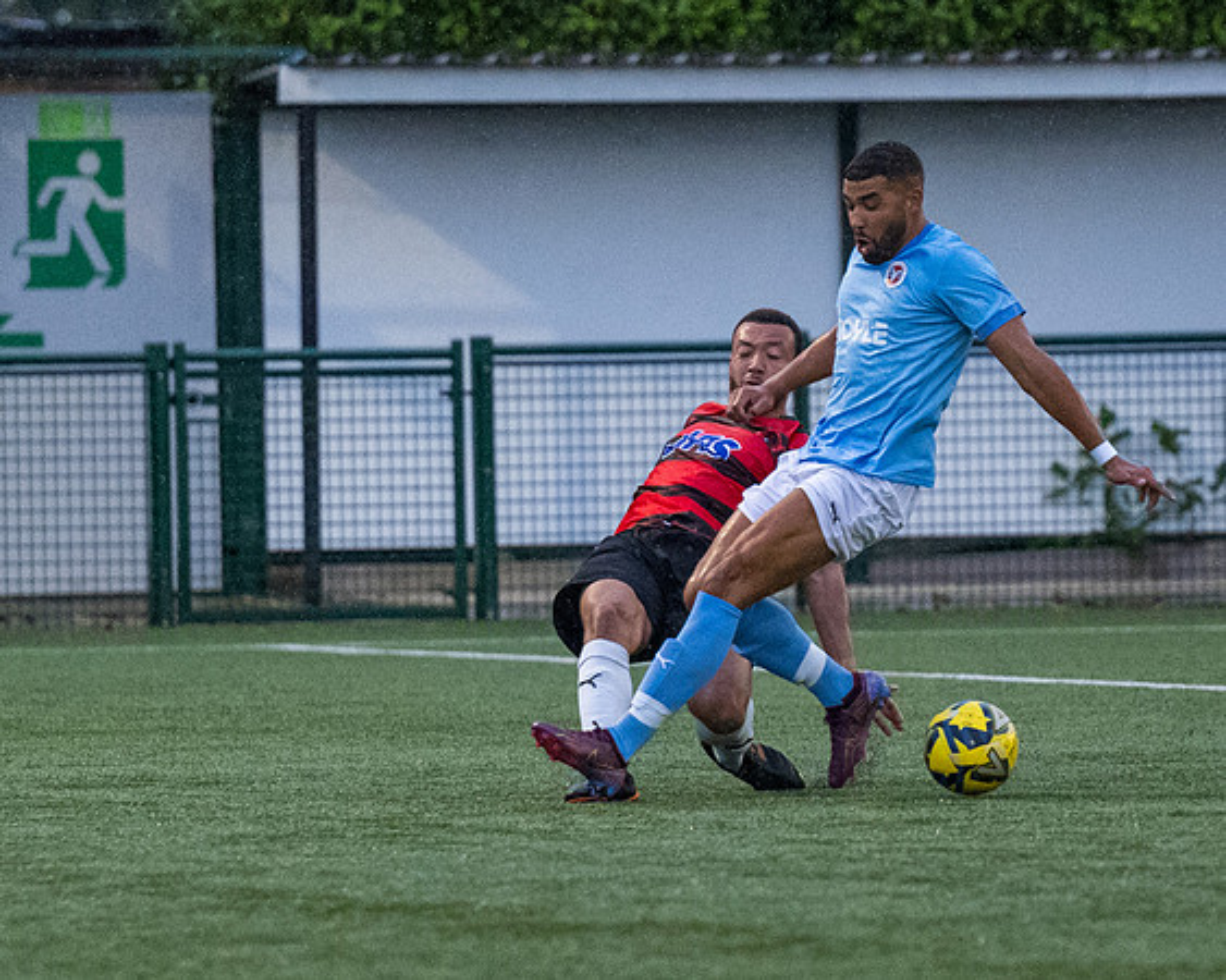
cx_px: 849
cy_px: 480
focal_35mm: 524
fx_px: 19022
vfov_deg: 3.0
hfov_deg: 3.7
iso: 4000
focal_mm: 165
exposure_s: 1/2000
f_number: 2.8
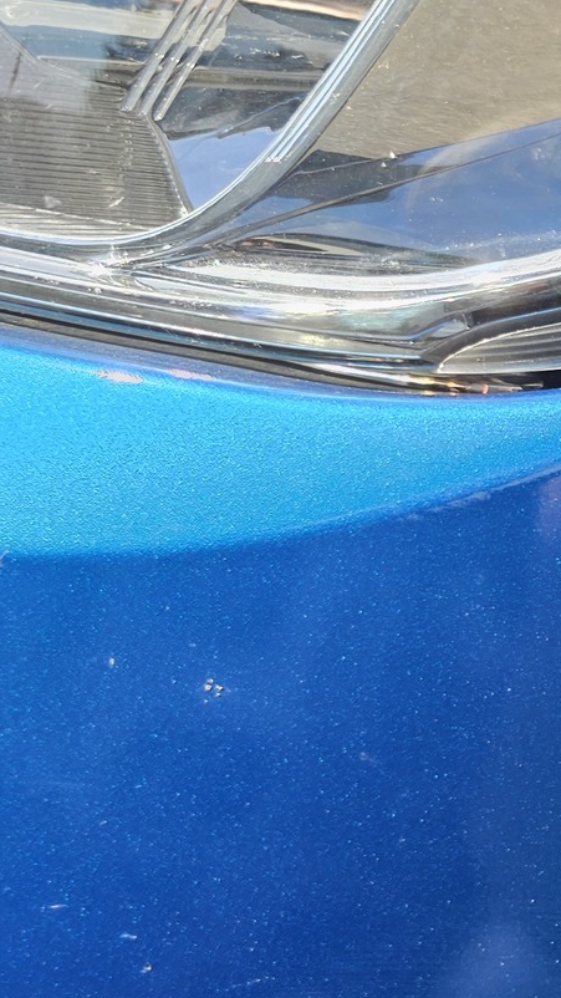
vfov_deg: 33.3
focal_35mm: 63
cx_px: 1208
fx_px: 1666
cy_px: 539
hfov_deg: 14.7
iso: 10
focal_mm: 6.3
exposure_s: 1/252
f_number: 1.7
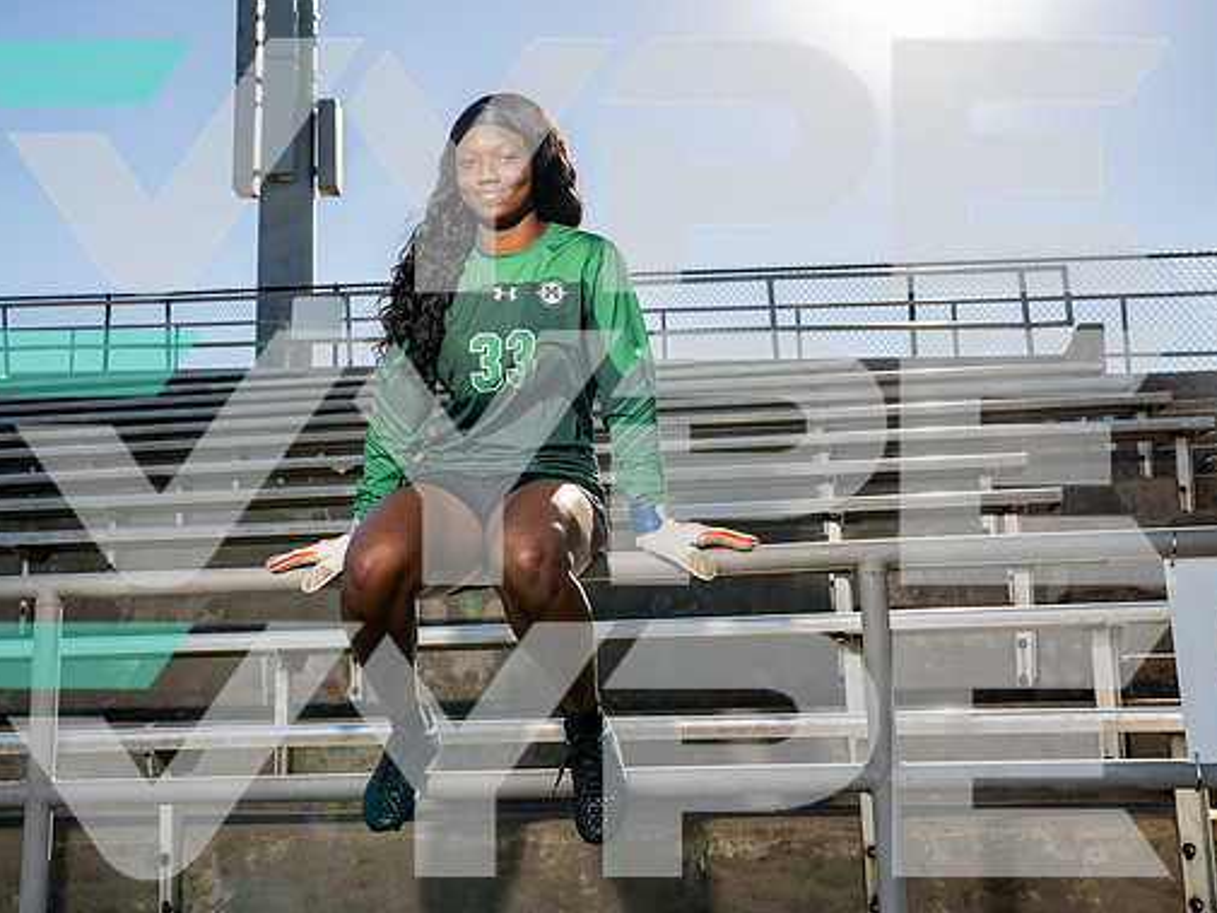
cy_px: 459
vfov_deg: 34.4
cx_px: 564
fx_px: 1477
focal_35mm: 42
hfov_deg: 44.8
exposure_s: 1/250
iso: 100
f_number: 8
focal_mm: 38
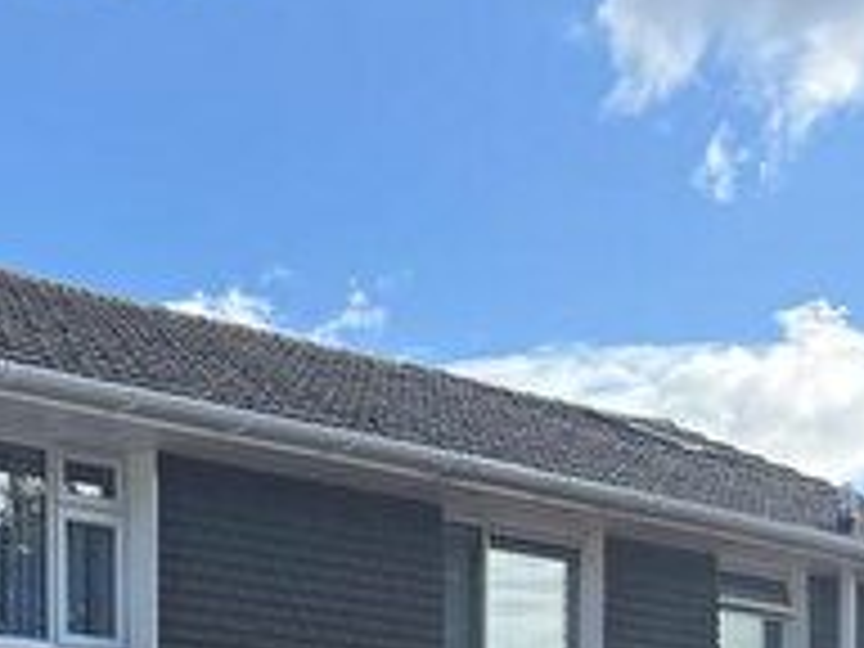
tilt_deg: -2.0
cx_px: -598
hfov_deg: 17.5
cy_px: 1127
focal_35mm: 95
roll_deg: +0.8
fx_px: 2371
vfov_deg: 14.0
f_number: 1.6
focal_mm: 5.1
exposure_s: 1/1647
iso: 50
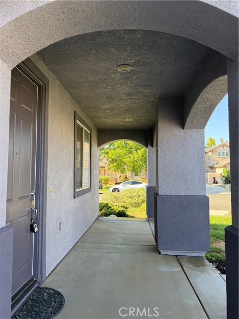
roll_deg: -0.8
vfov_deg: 71.6
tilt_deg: +3.8
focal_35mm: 24
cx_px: 120
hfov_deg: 56.8
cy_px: 160
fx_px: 221
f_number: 1.78
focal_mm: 6.76
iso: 100
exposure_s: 1/389
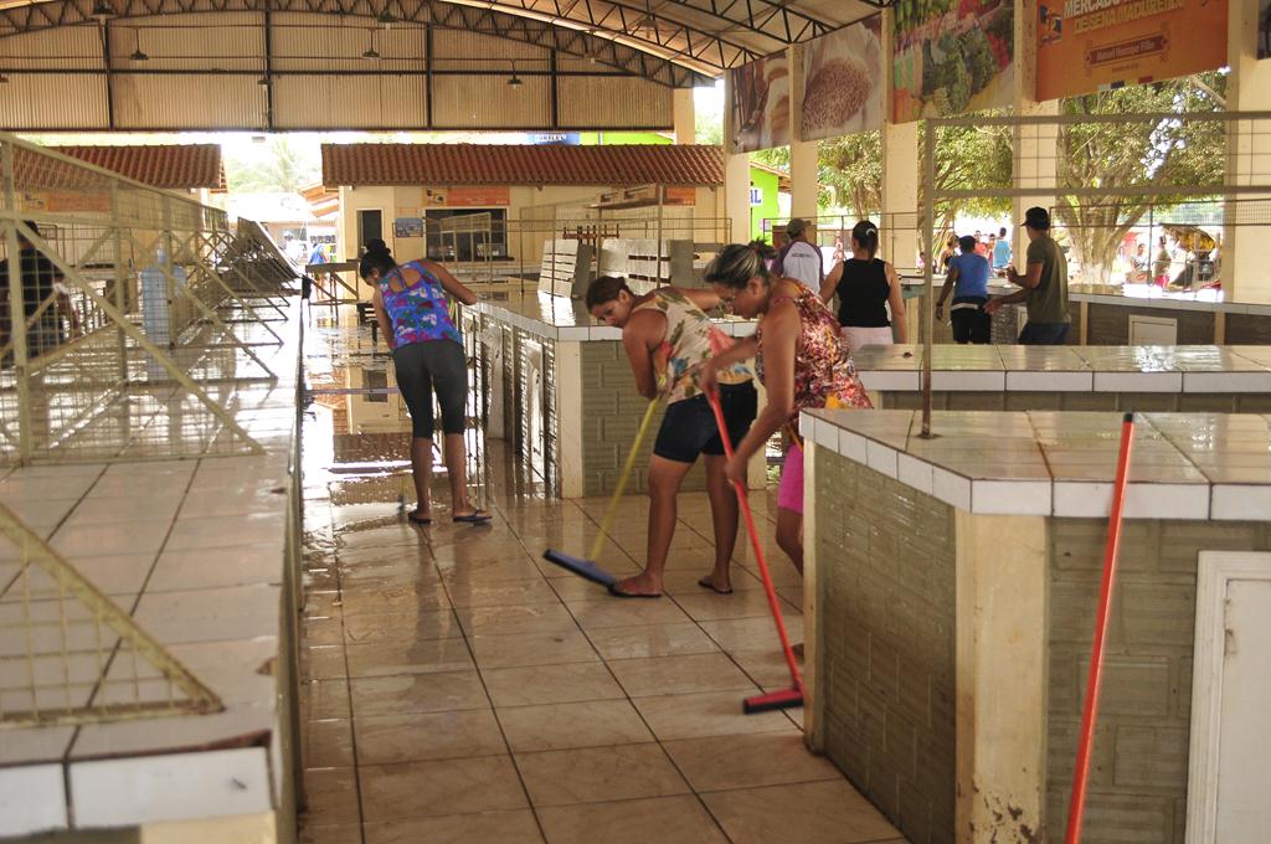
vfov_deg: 31.8
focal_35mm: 42
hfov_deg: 46.5
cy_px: 422
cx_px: 636
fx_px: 1481
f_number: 4.5
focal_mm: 28
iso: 640
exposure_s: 1/60
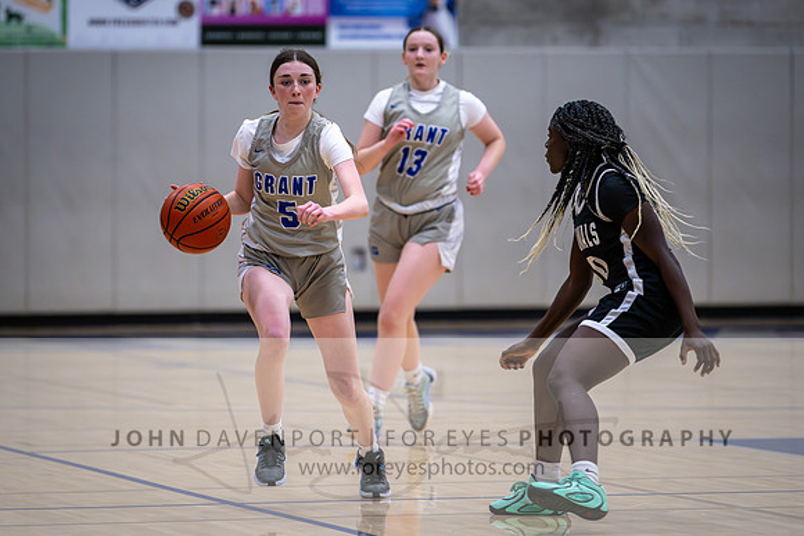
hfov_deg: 9.2
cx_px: 331
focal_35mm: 223
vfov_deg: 6.2
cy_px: 213
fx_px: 4992
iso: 3200
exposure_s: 1/1000
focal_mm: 185
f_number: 2.8
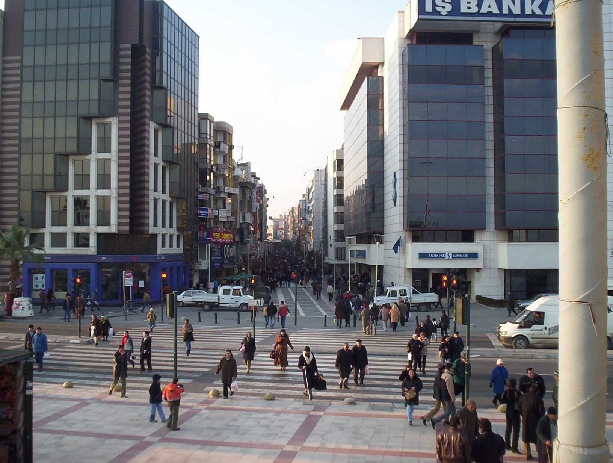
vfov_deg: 37.9
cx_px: 306
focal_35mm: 38
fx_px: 675
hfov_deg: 48.9
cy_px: 232
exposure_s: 1/188
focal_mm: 4.99
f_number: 4.5
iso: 100
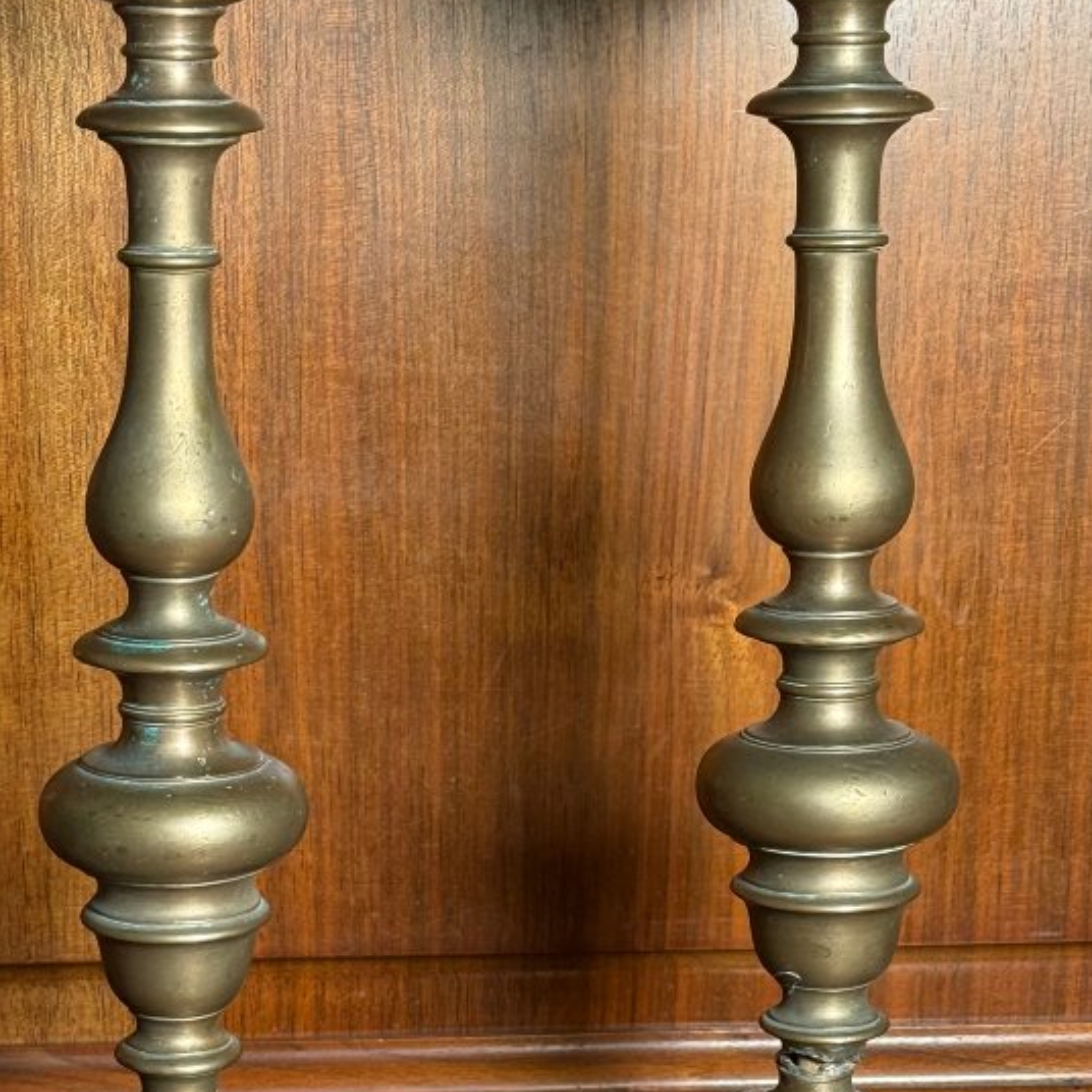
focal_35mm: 95
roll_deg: +0.6
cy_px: 809
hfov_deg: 18.3
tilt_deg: -13.5
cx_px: 440
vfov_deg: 18.2
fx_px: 3391
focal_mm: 6.76
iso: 100
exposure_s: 1/60
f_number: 1.78
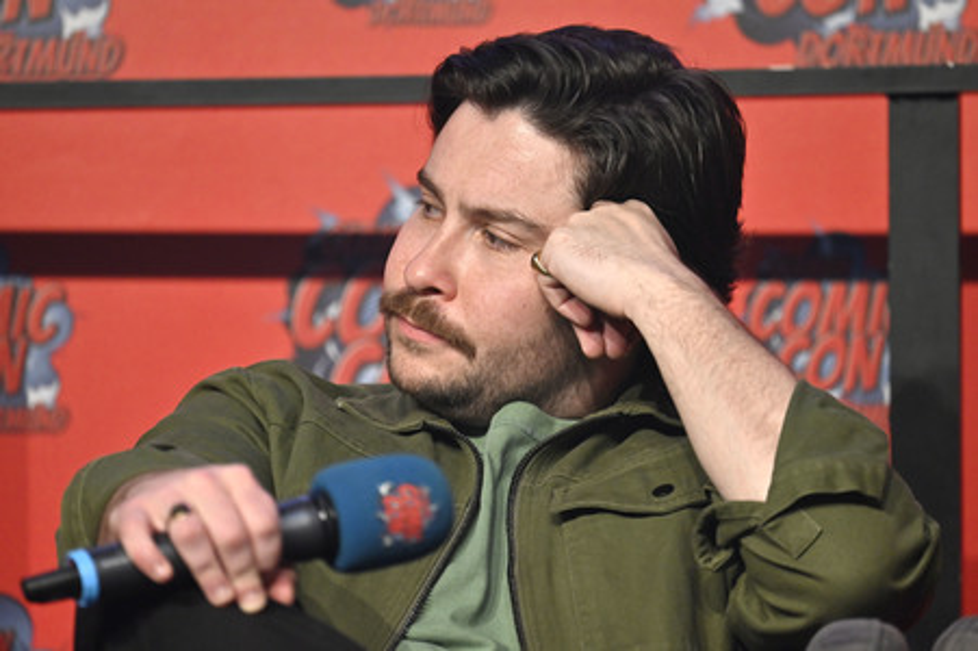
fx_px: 10858
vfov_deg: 3.4
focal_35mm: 400
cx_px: 489
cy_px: 326
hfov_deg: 5.2
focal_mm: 400
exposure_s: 1/500
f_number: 4.5
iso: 2500
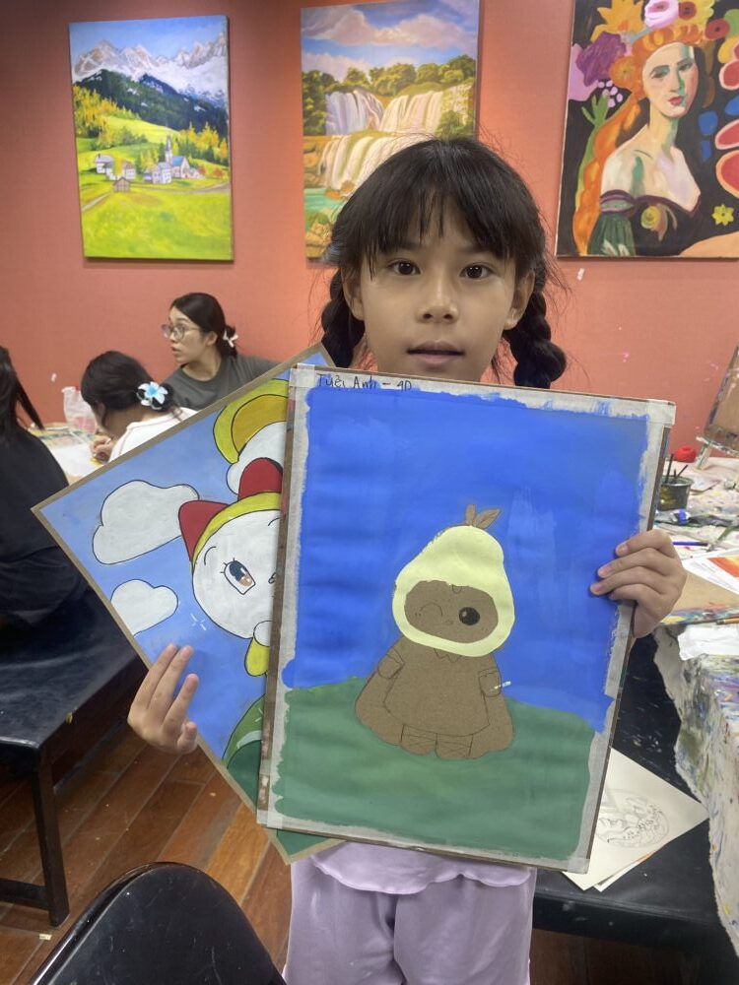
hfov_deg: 53.1
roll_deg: -0.4
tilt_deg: -14.9
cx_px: 370
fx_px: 740
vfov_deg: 67.3
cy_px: 492
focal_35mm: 26
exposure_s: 1/100
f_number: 1.8
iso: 125
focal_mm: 4.25
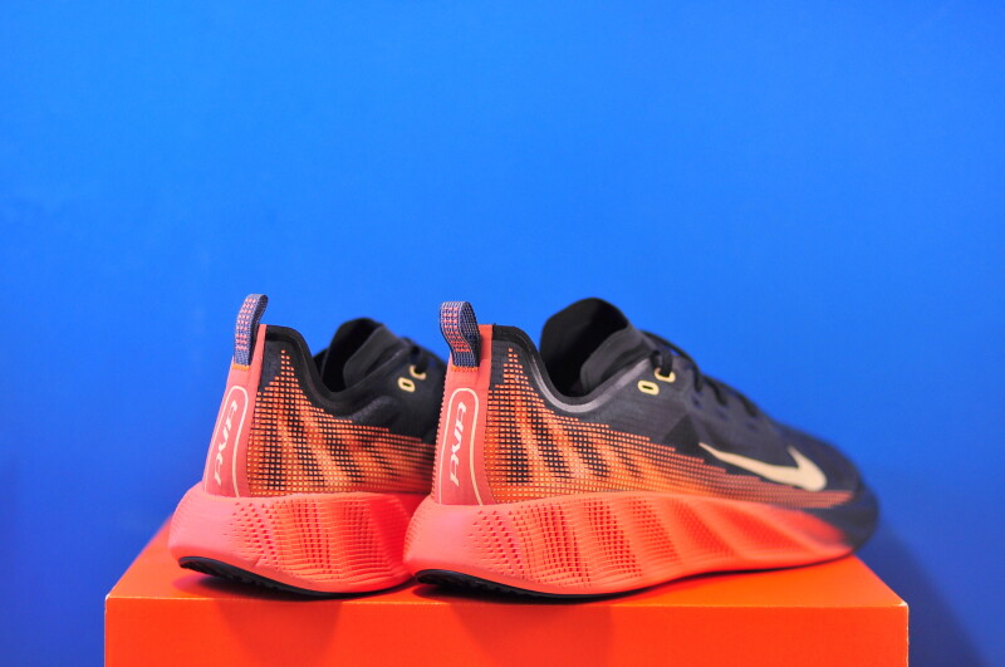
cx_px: 502
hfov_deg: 27.0
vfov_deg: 18.1
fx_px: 2091
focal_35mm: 75
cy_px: 334
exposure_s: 1/320
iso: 250
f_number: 2
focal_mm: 50
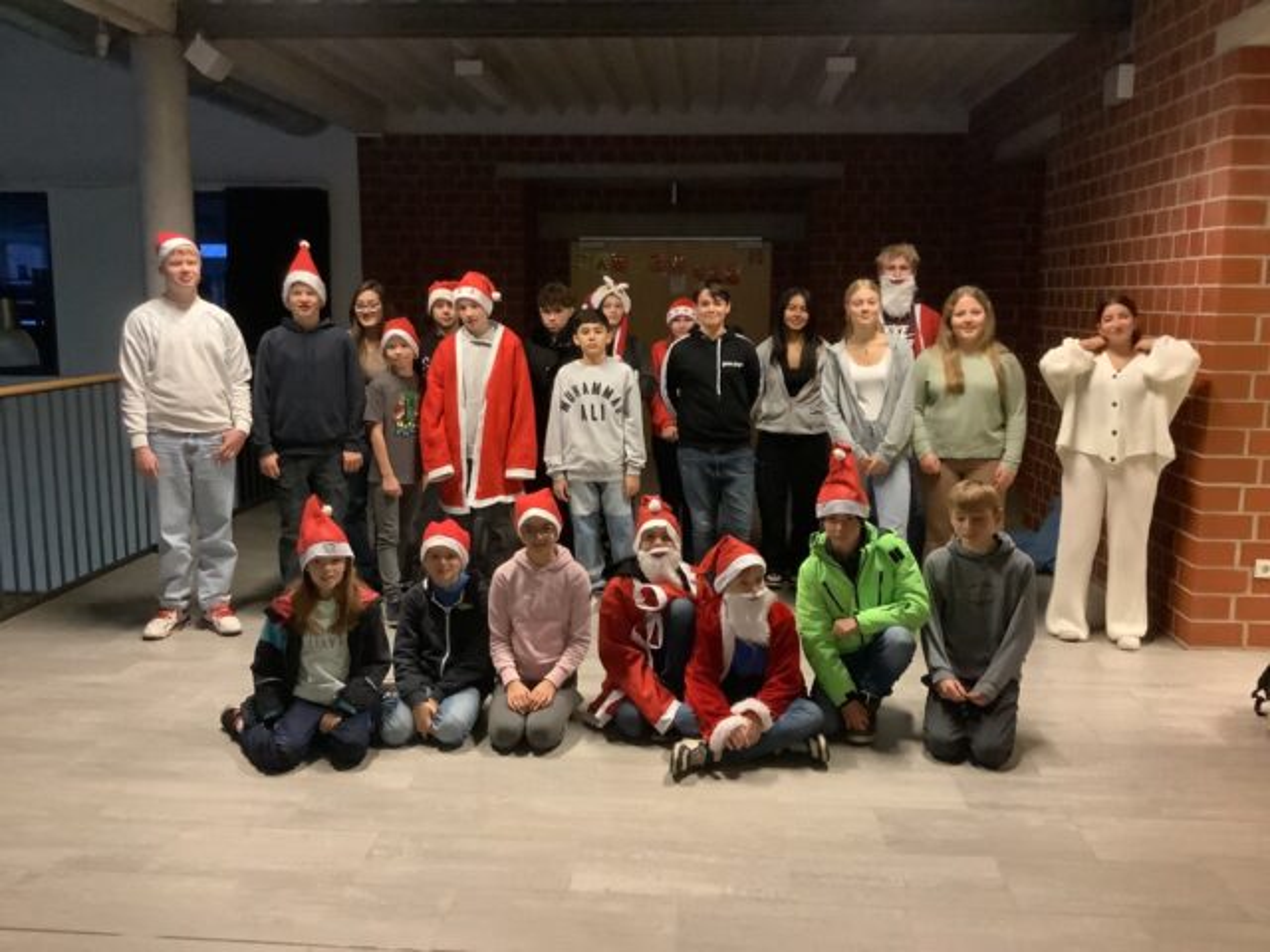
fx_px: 1137
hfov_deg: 58.4
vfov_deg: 45.4
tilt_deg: -9.3
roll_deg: -0.5
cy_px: 476
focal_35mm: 31
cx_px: 635
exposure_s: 1/24
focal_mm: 3.3
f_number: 2.4
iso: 640
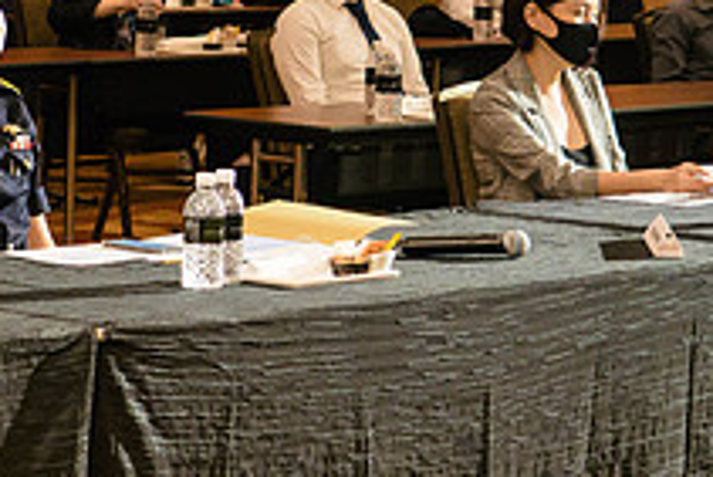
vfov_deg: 7.5
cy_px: 130
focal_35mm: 183
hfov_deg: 11.1
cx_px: -61
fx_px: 3627
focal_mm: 31
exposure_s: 1/100
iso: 2000
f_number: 2.8
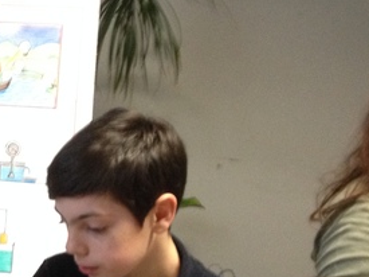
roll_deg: -1.6
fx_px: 1087
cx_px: -126
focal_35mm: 102
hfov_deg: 17.9
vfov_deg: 14.5
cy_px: 134
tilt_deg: -16.4
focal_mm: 4.28
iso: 250
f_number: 2.4
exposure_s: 1/20
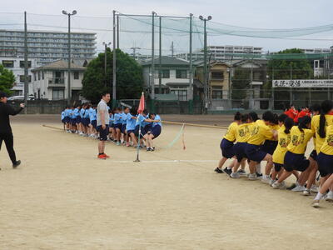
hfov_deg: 24.4
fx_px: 770
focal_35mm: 80
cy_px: 125
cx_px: 166
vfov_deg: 18.4
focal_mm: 14.3
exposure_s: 1/500
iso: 100
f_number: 4.5
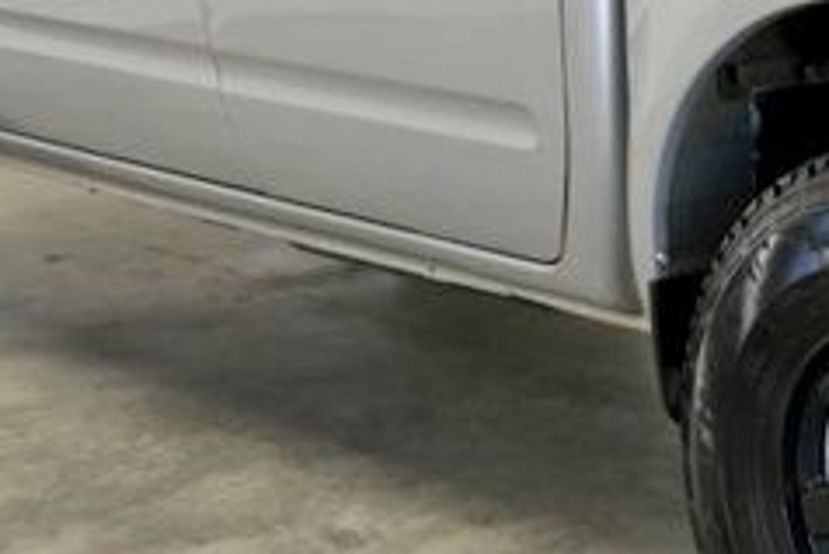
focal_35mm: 129
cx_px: 1111
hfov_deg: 15.1
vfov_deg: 10.6
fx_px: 2972
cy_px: 19
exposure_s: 1/1000
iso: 2500
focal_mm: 30
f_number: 4.5
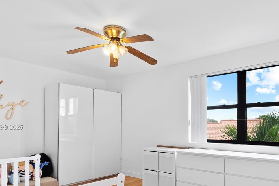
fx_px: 201
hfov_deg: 69.1
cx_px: 159
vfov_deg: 48.5
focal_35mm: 26
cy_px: 128
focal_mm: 16
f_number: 16
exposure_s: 1
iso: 200
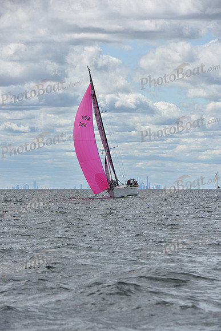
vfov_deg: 10.3
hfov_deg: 6.9
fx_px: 1840
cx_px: 110
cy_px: 166
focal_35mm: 200
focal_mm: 200
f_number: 11
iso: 250
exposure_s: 1/800
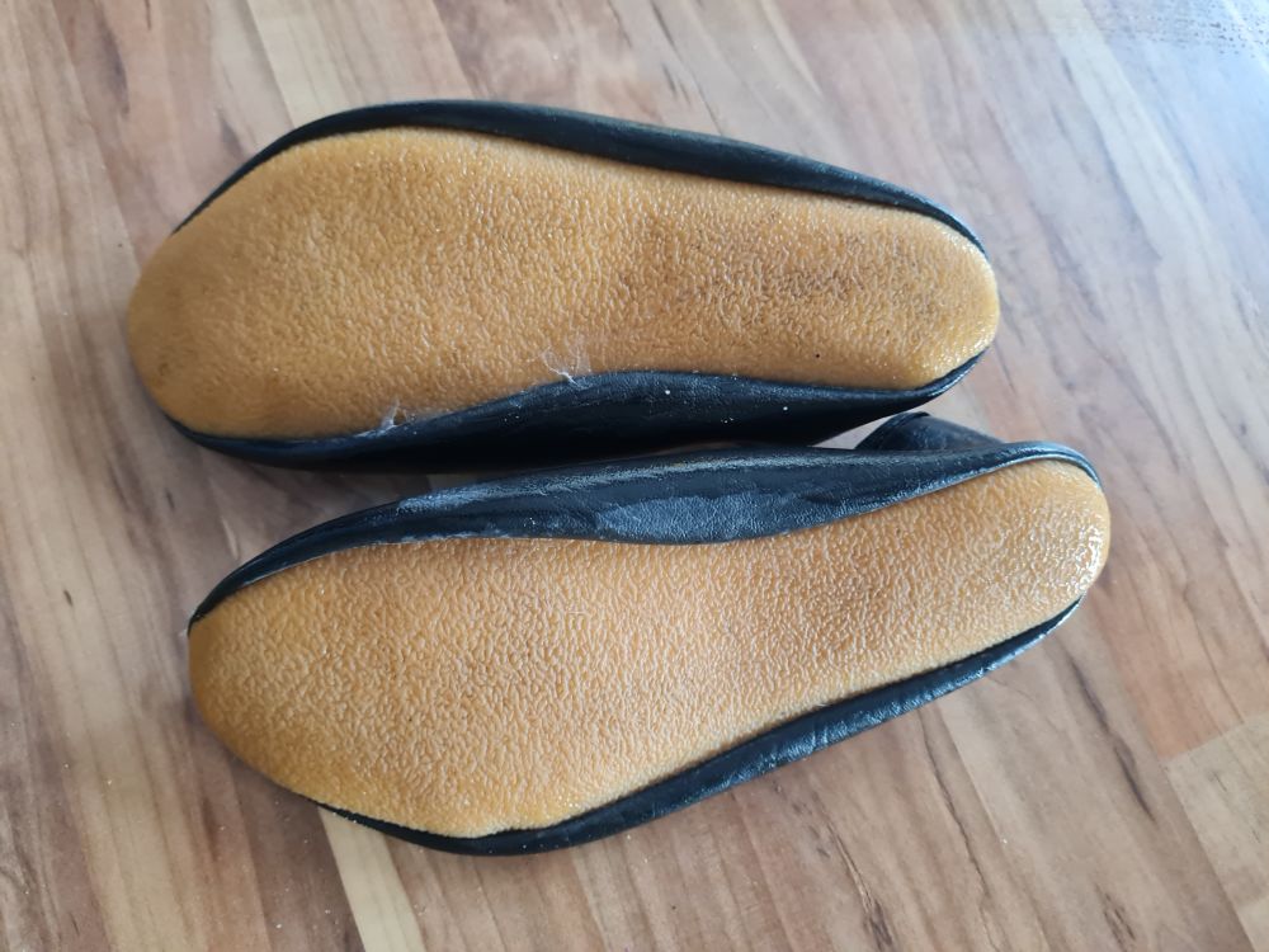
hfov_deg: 67.3
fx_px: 953
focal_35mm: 26
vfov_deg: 53.1
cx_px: 634
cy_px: 476
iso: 400
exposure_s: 1/50
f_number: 1.8
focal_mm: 5.4
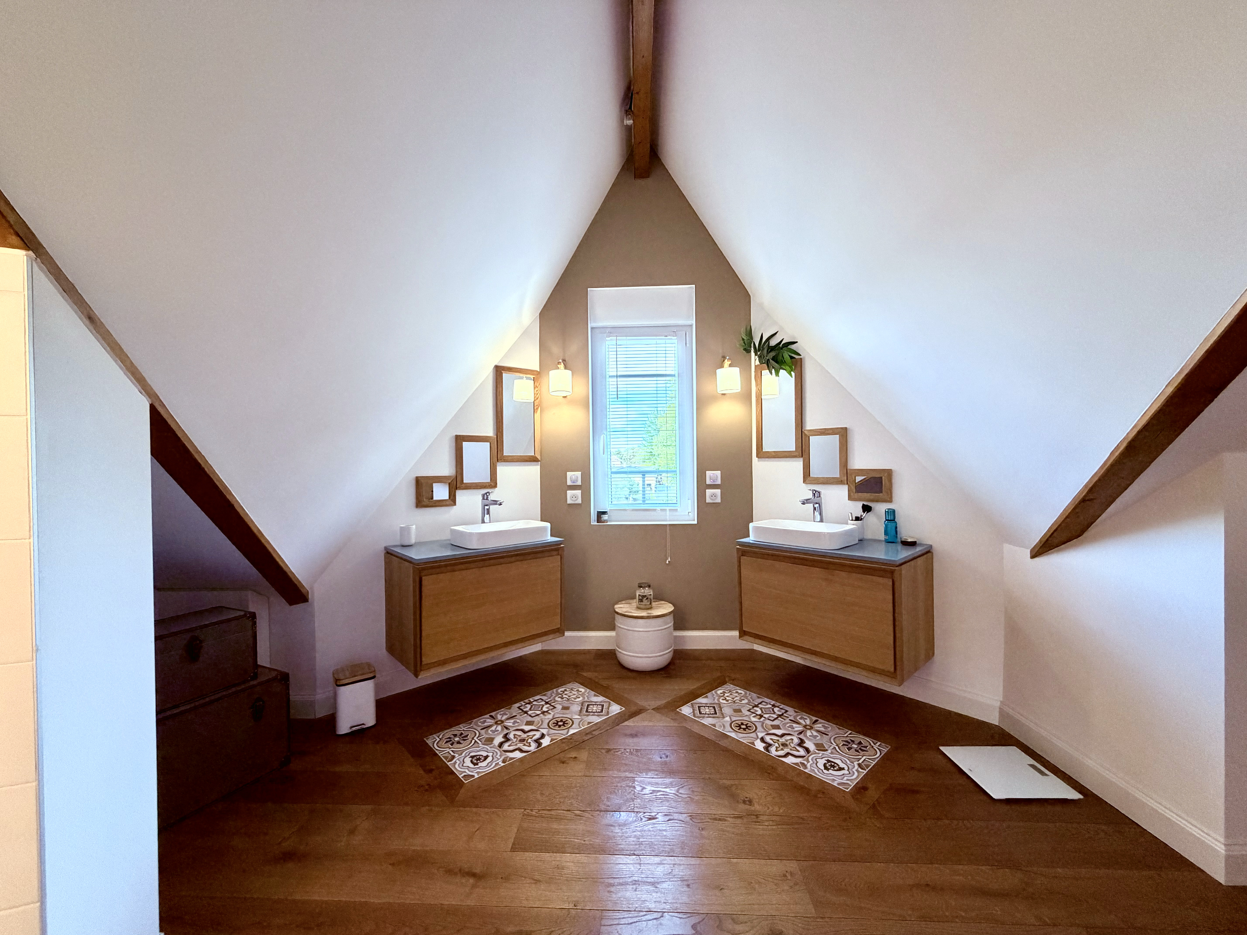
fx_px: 504
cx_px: 624
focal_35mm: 14
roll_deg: +0.8
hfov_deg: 102.1
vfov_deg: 85.7
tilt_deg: -0.5
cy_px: 468
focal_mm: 2.22
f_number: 2.2
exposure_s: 1/50
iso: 250
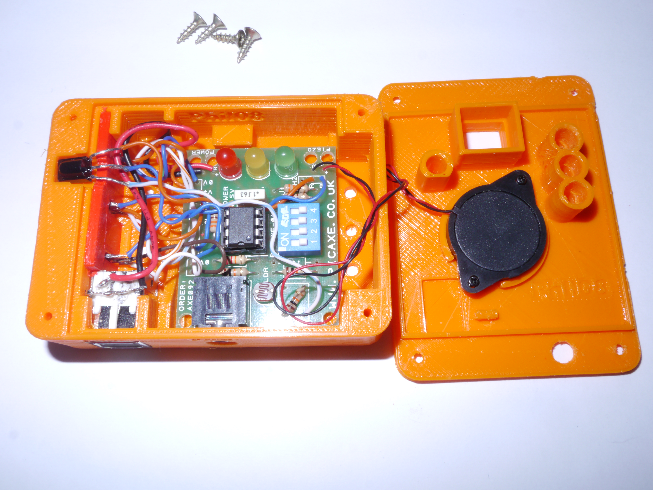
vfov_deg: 44.2
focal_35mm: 32
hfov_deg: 56.8
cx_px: 326
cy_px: 245
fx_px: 604
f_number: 22
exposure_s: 1/60
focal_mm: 16
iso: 160
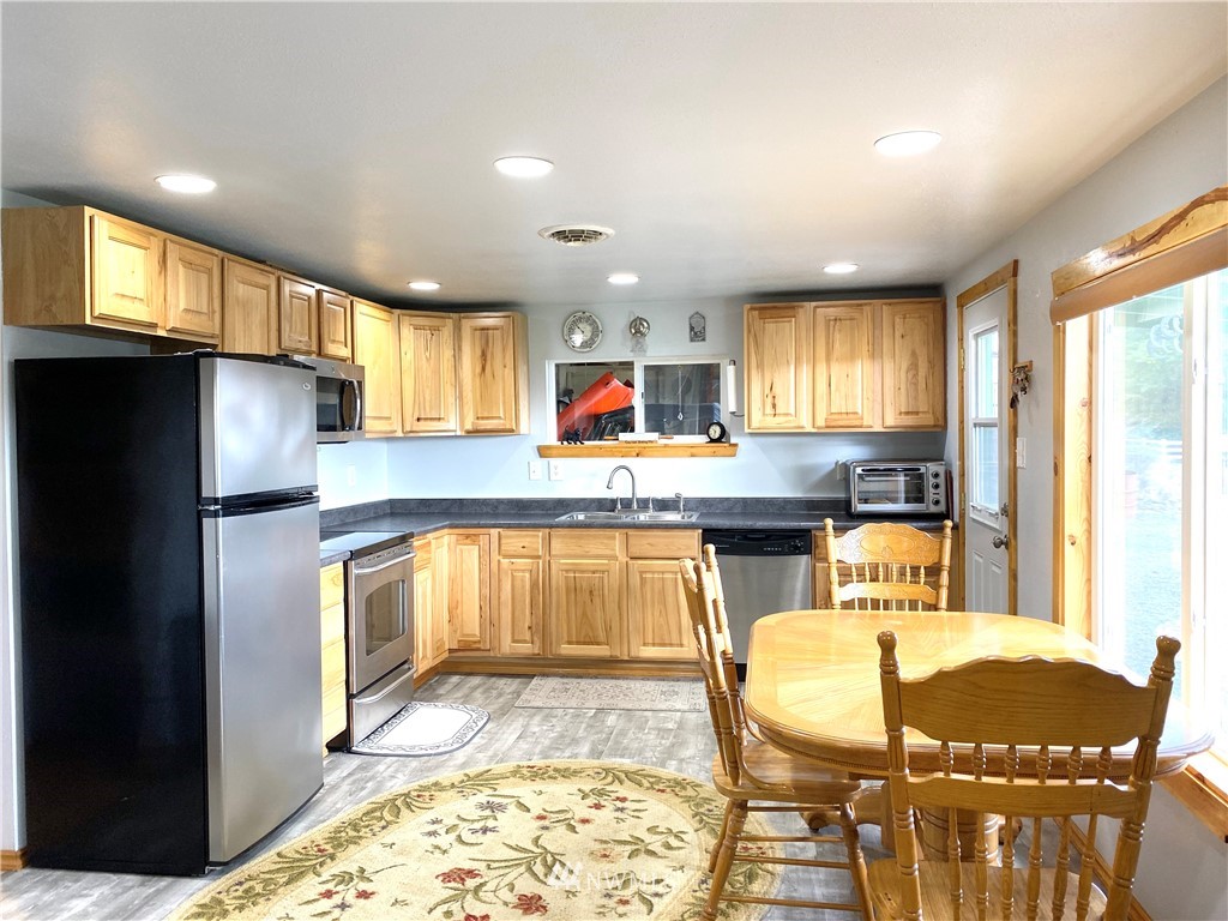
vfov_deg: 53.1
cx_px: 614
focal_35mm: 26
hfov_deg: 67.3
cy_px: 460
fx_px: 922
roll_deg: +0.3
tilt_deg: -1.9
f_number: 1.8
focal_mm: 4.25
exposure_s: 1/60
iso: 125
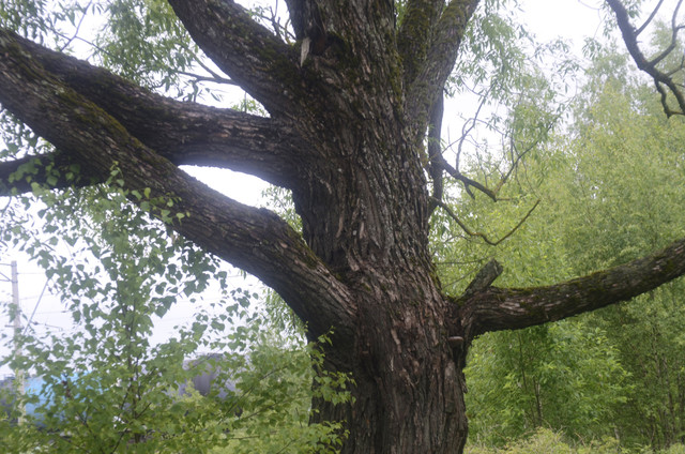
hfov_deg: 27.0
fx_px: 1424
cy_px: 227
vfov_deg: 18.1
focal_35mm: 75
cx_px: 342
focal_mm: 50
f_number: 3.5
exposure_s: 1/50
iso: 100
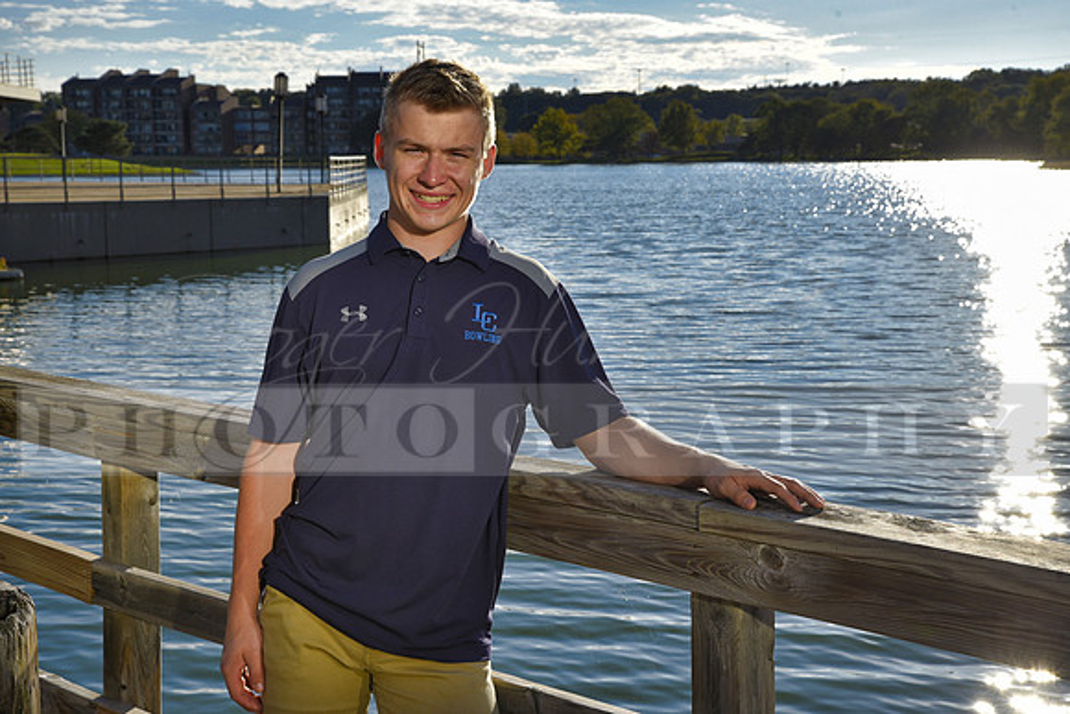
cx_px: 535
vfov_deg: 24.6
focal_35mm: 55
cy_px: 357
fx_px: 1635
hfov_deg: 36.2
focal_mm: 55
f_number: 10
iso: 200
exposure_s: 1/400
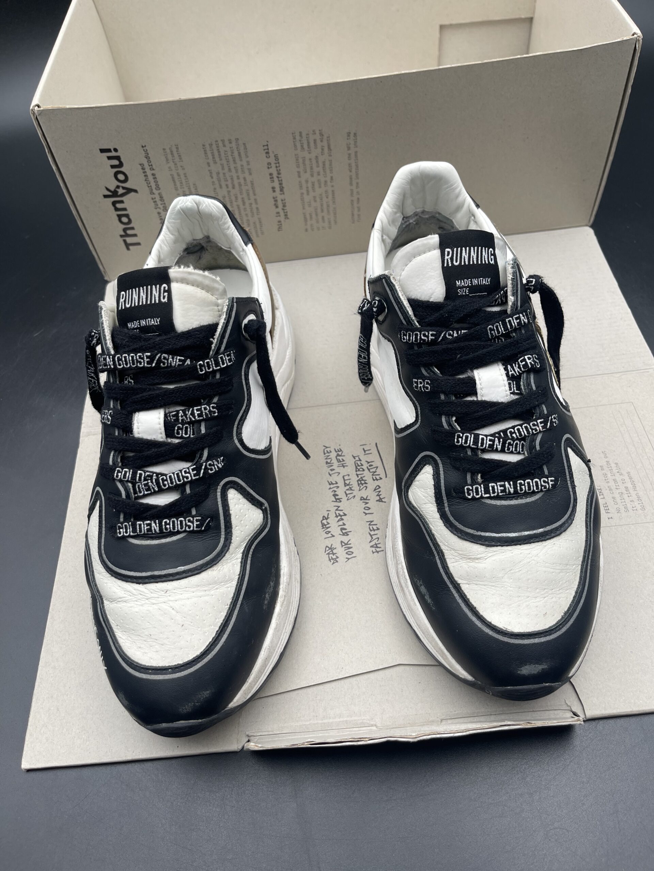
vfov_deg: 69.4
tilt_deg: -55.6
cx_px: 327
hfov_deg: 54.9
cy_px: 436
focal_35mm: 25
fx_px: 630
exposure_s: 1/362
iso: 32
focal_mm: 5.1
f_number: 1.6
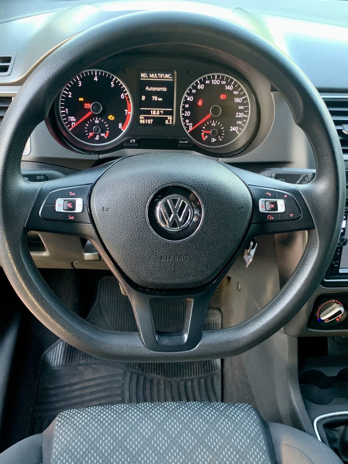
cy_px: 270
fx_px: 442
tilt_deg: -47.1
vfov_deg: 55.1
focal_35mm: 33
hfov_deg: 42.9
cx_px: 158
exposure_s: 1/40
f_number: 1.8
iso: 400
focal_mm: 4.25
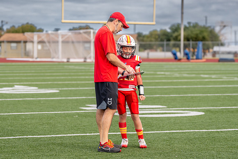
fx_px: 912
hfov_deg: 14.9
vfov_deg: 9.9
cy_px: 75
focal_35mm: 138
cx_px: 118
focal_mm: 101
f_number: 2.8
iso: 400
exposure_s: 1/2500
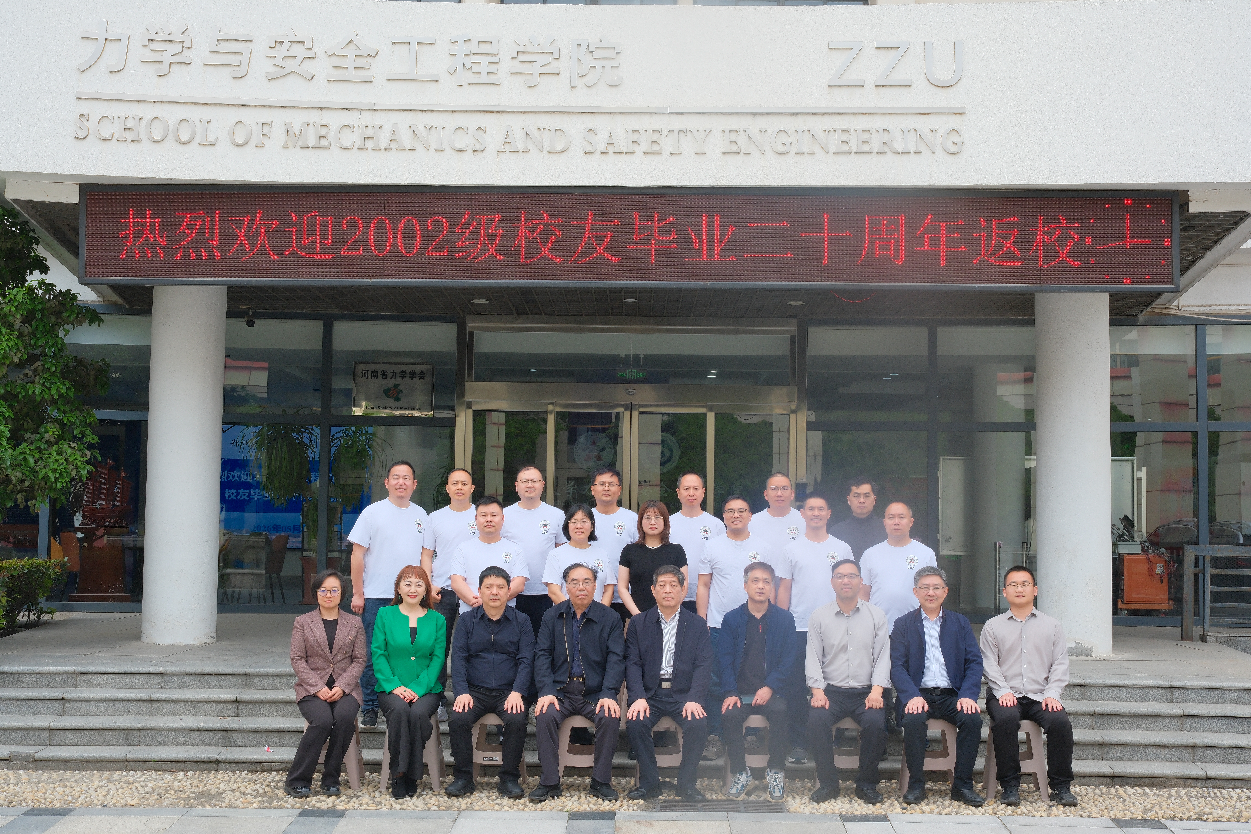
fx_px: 1425
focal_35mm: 41
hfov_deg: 47.4
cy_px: 417
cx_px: 626
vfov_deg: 32.6
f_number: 6.4
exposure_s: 1/250
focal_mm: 27
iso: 500
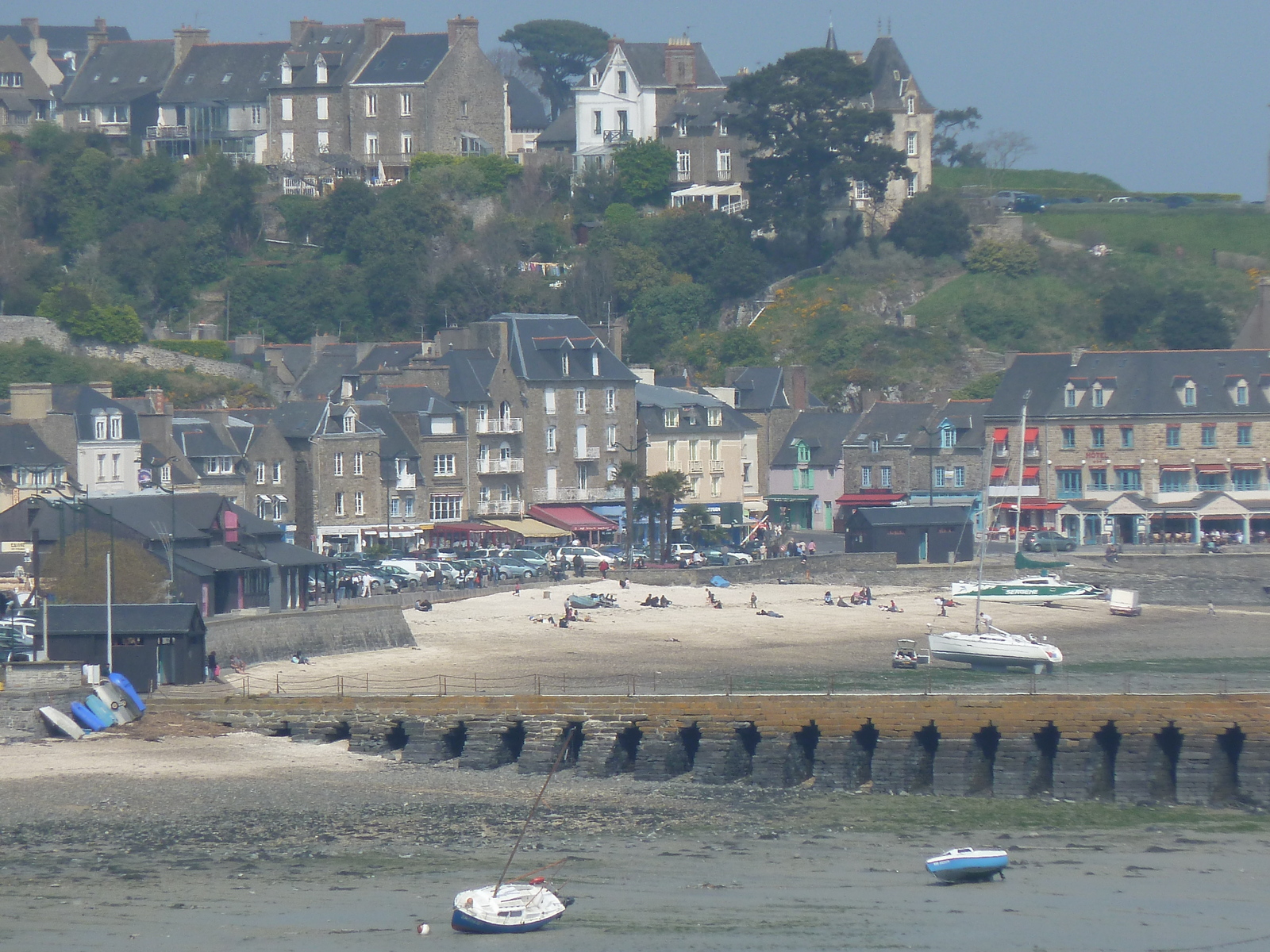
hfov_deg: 5.0
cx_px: 635
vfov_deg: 3.7
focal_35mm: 399
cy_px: 476
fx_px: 14639
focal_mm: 49.2
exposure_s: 1/500
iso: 80
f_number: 5.6
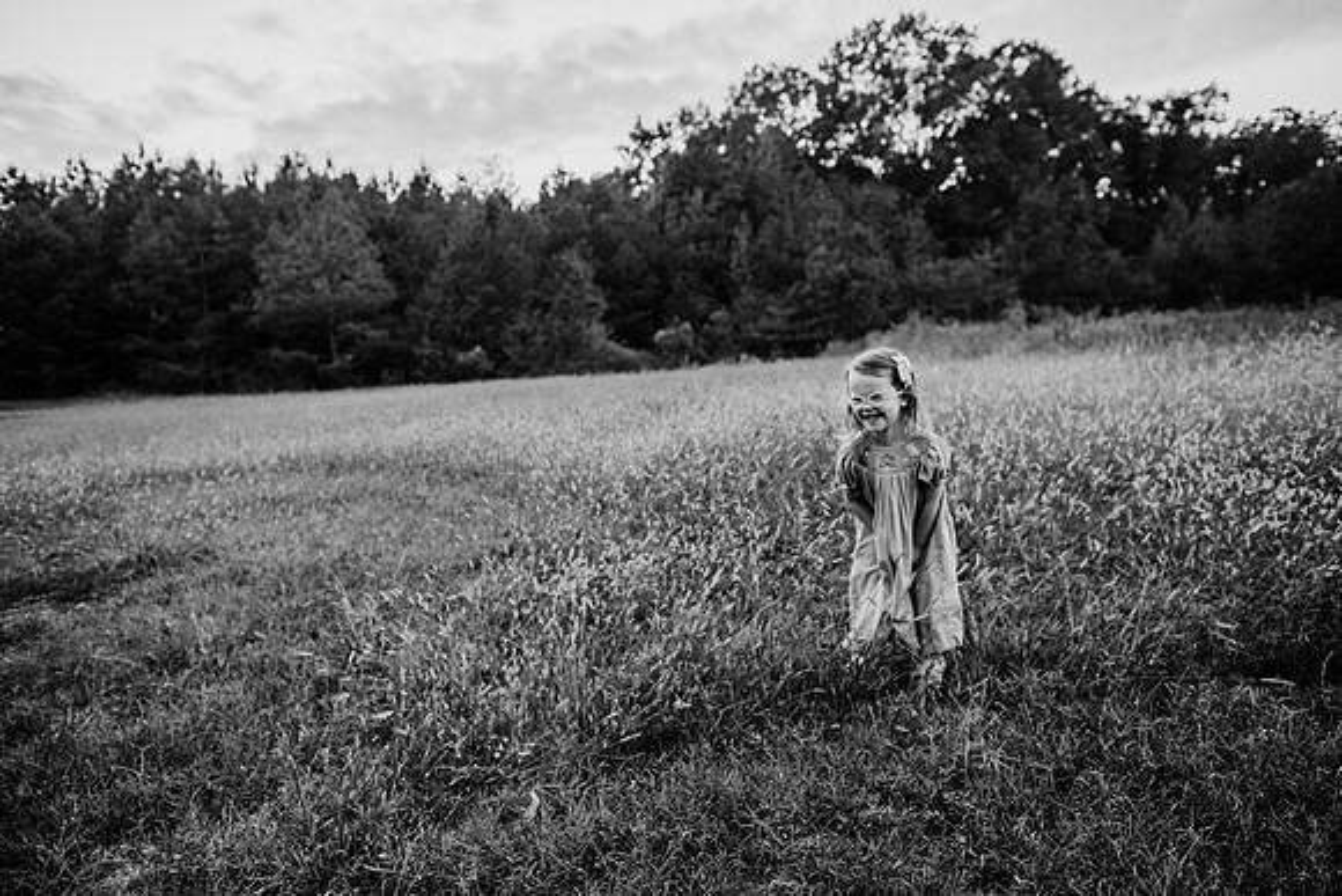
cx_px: 671
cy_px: 448
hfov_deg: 73.7
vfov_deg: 53.2
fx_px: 895
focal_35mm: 24
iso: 500
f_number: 2.8
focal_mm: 24
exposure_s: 1/500
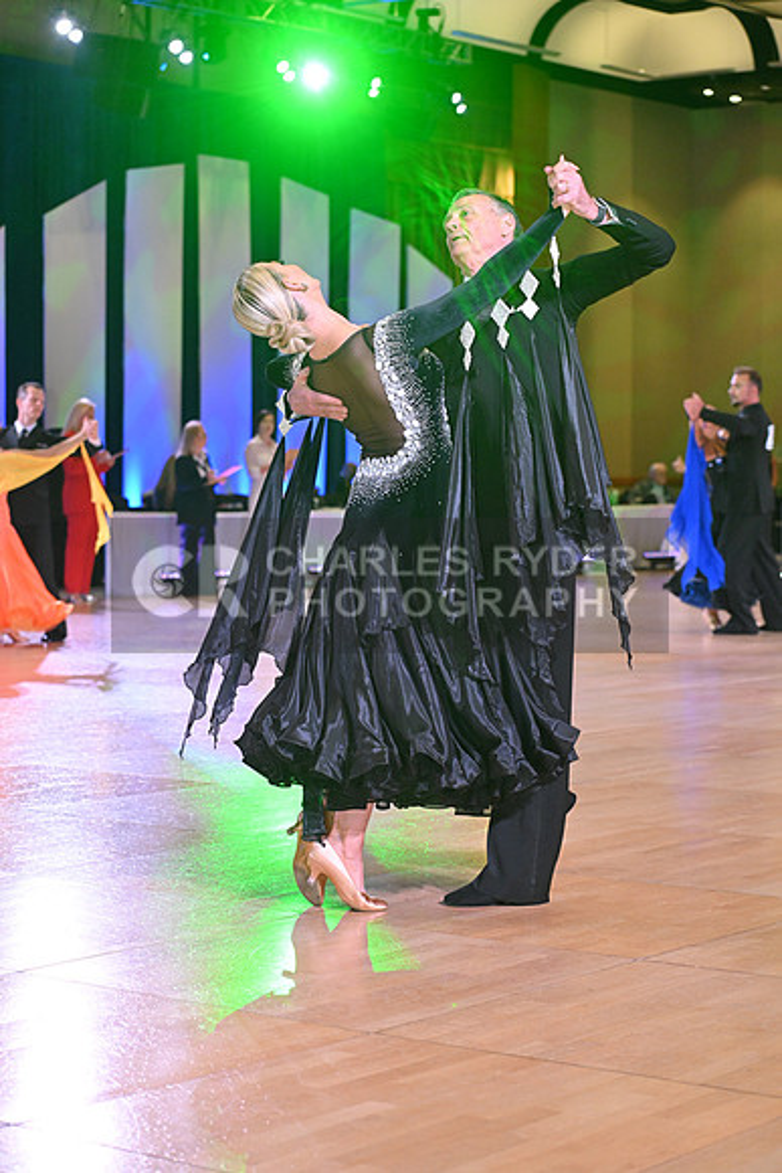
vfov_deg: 25.4
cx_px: 391
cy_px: 586
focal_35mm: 80
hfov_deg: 17.1
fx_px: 2605
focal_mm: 80
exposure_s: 1/400
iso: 3200
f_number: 4.5
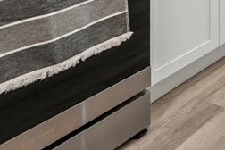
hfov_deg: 26.1
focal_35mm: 57
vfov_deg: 17.4
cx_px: 334
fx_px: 356
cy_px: -147
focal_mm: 14
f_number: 7.1
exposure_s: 1/20
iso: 250
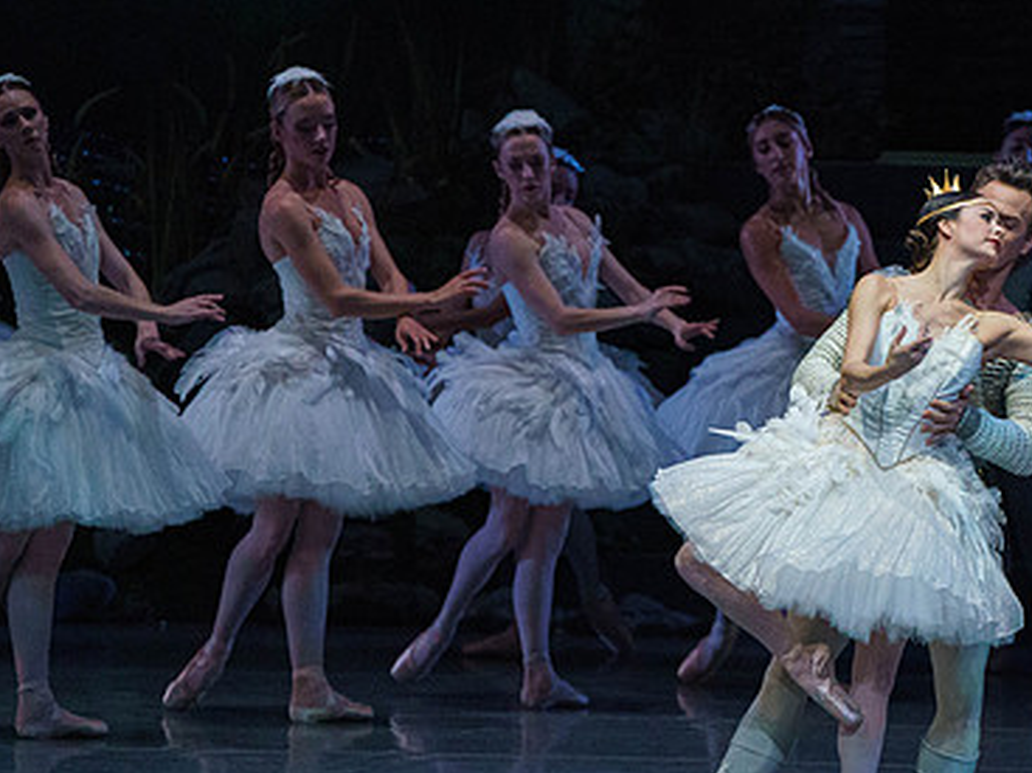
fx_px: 15766
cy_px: 465
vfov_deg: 2.8
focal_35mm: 529
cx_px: 781
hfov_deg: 3.7
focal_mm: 339
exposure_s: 1/250
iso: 8000
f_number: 5.6
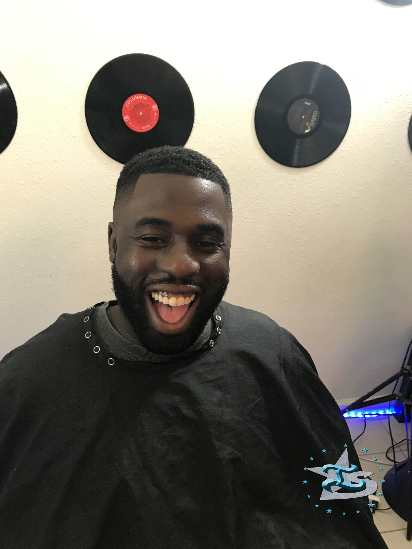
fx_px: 444
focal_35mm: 28
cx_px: 206
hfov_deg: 49.7
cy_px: 274
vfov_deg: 63.4
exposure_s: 1/15
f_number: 1.8
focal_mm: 3.99
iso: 40
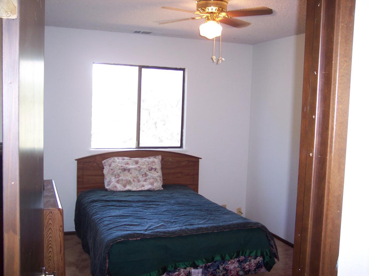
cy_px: 138
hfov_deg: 49.0
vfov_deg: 37.7
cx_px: 184
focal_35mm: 38
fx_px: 405
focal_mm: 8
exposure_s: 1/45
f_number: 2.8
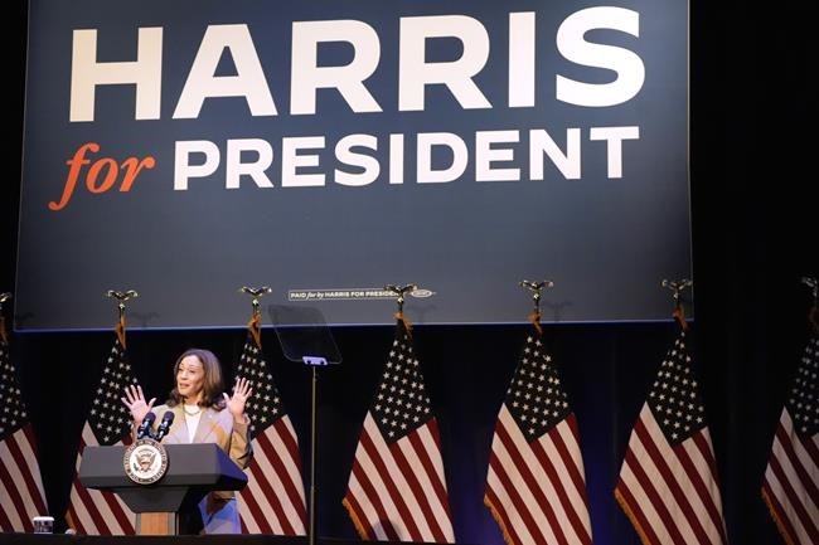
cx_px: 410
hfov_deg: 20.4
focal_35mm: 100
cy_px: 272
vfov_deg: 13.7
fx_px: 2274
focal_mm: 100
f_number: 5
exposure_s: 1/640
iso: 12800
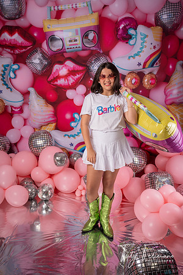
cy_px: 138
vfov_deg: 51.9
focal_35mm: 37
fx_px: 282
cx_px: 92
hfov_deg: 35.9
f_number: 4.5
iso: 125
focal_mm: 37
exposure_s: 1/100
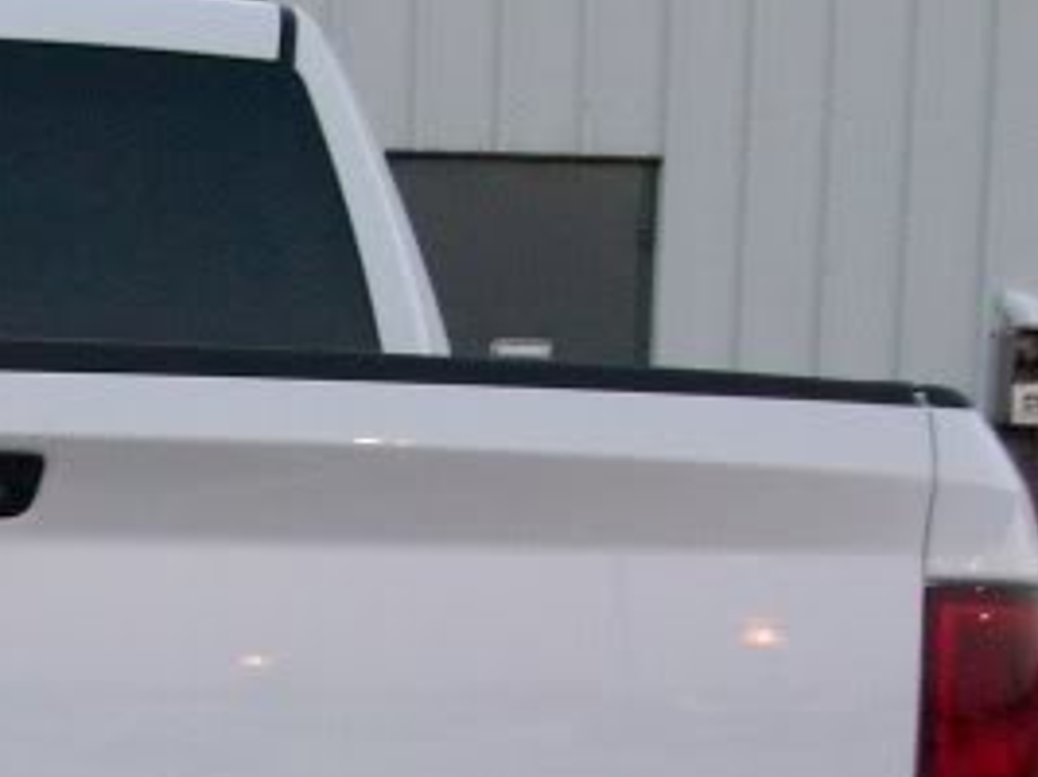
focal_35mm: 102
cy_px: 882
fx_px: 3057
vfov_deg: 14.1
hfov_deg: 18.3
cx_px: -206
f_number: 2.8
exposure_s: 1/60
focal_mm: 5.7
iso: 160
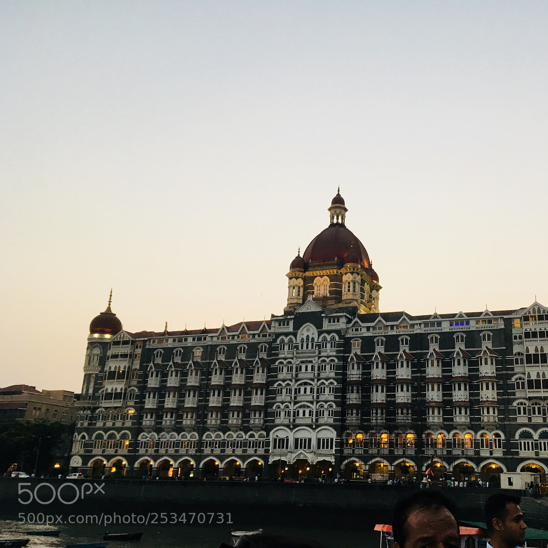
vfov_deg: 47.2
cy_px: 274
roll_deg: -1.5
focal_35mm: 35
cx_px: 363
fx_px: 627
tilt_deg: +16.6
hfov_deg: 46.5
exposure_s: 1/33
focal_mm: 4.15
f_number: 2.2
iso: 40
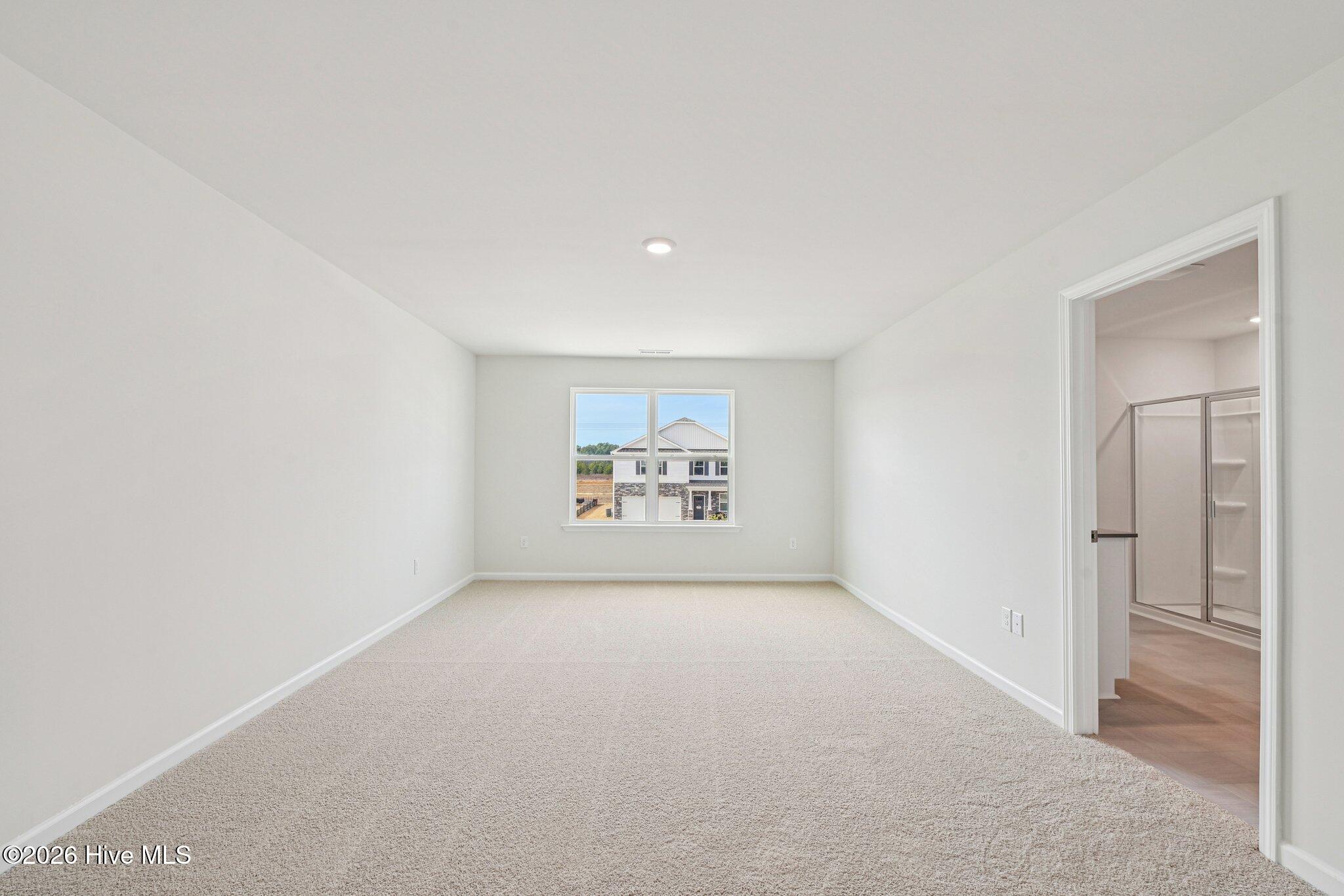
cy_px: 448
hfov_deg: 104.3
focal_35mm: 14
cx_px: 672
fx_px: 523
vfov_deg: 81.2
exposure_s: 1/40
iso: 200
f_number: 9
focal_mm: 14
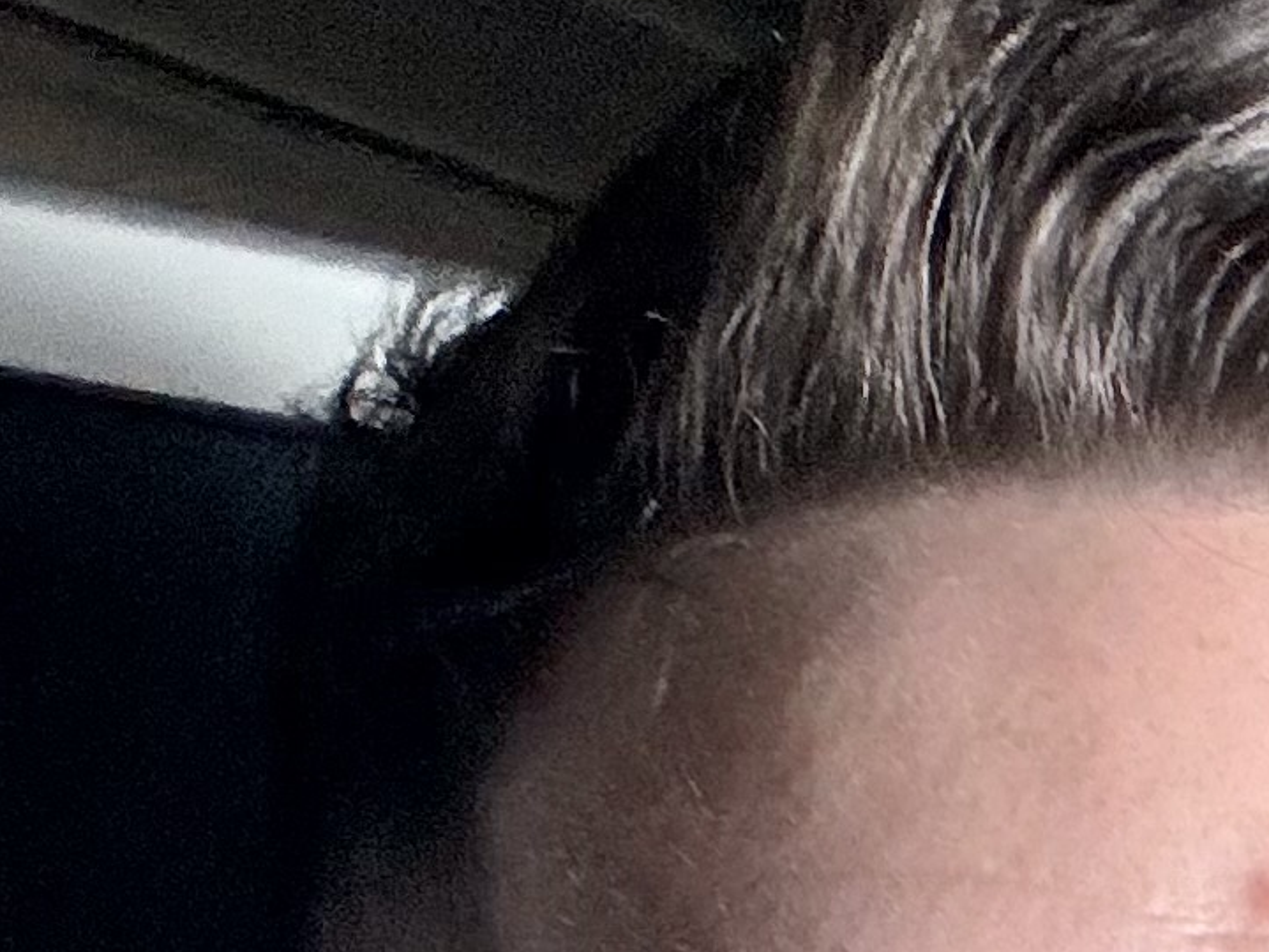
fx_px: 4728
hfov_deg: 14.5
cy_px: 2210
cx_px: 1735
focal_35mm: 129
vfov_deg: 10.1
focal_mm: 2.69
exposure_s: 1/67
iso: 80
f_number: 1.9
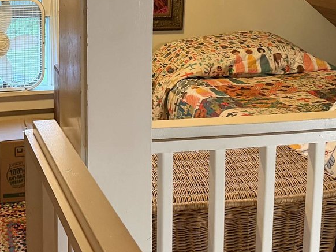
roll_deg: +0.6
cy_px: 29
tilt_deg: -9.3
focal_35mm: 66
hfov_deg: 28.4
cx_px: 44
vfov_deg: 21.8
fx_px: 640
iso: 500
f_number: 1.78
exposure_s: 1/60
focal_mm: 6.76
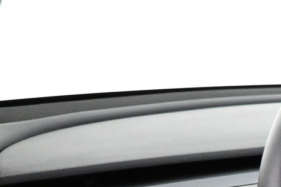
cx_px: 437
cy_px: 292
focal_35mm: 83
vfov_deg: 15.1
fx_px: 648
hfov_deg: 20.5
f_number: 3.5
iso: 5600
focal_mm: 16
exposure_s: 1/60
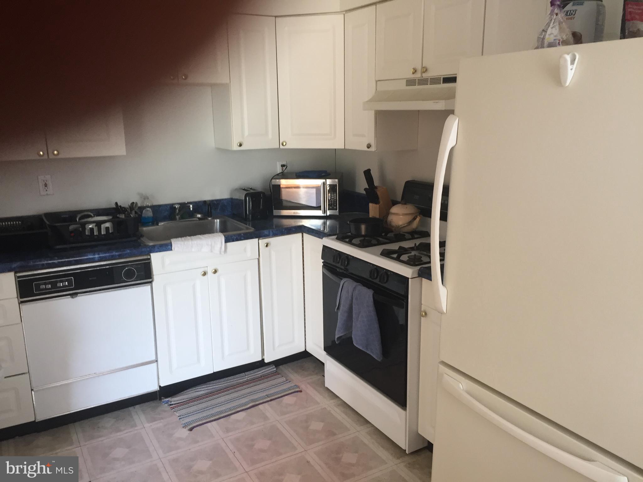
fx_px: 539
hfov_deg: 61.7
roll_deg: -0.7
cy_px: 241
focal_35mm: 29
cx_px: 322
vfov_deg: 48.2
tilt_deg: -9.2
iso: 64
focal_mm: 4.15
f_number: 2.2
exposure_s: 1/30
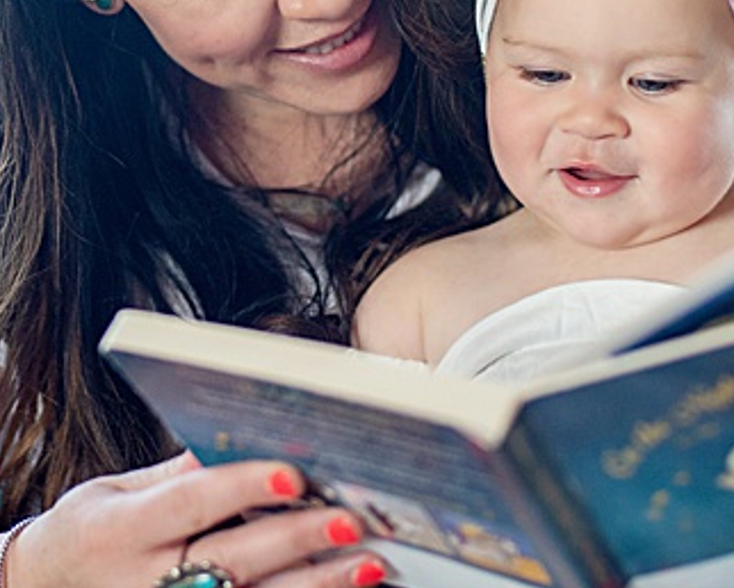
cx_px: 196
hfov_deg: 15.4
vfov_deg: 12.4
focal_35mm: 124
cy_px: 122
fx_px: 2695
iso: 1000
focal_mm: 50
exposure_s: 1/320
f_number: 2.2
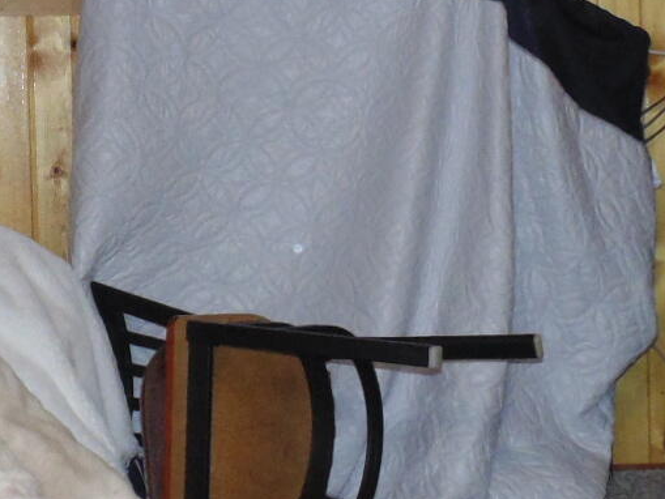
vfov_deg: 13.2
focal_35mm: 112
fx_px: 2152
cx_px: 82
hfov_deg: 17.3
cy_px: 175
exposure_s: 1/30
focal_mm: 4
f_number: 3.1
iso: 200
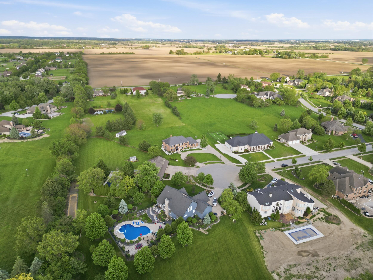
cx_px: 186
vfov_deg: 56.8
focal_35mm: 24
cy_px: 140
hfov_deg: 71.6
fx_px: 259
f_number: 1.7
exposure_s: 1/1250
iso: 130
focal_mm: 6.7
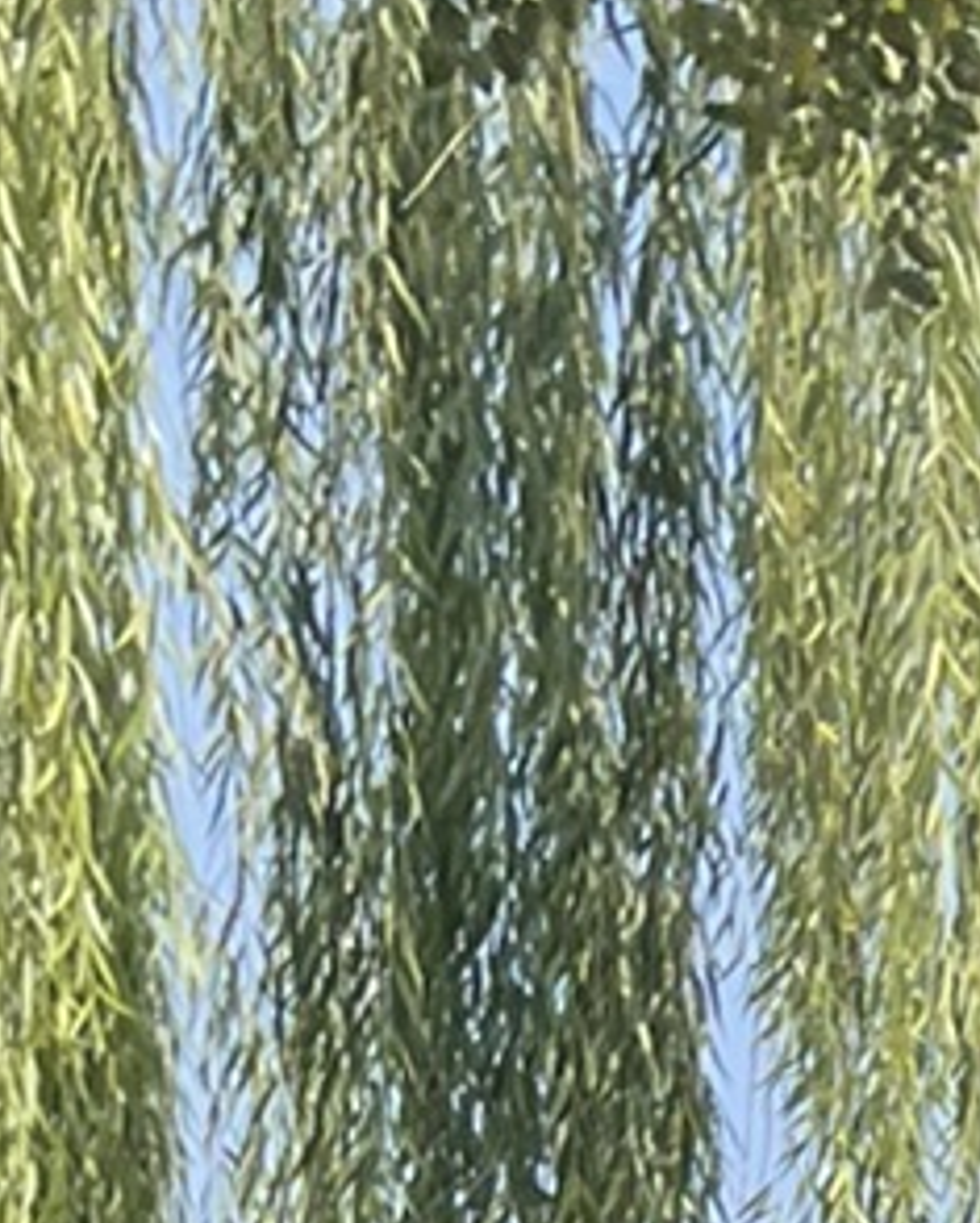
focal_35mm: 173
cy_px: 3018
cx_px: 2577
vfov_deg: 9.7
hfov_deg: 8.1
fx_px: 6262
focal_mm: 5.1
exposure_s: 1/2165
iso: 32
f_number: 1.6
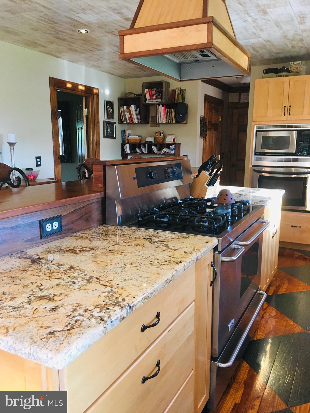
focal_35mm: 29
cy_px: 206
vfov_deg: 61.7
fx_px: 346
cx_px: 155
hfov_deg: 48.2
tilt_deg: -10.1
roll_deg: +1.1
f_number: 2.2
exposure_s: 1/30
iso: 125
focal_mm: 4.15
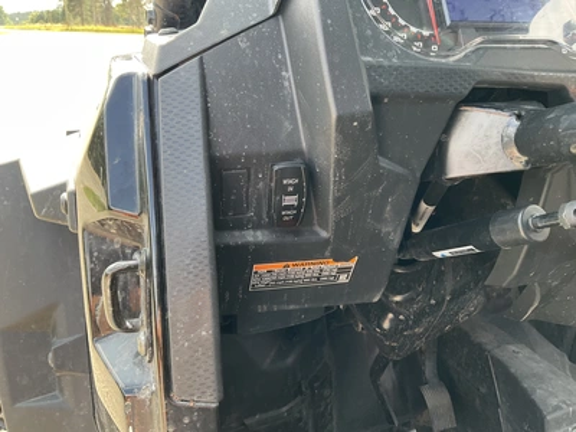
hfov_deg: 61.7
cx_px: 288
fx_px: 483
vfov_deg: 48.2
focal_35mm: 29
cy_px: 216
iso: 32
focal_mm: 3
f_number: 1.8
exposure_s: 1/122
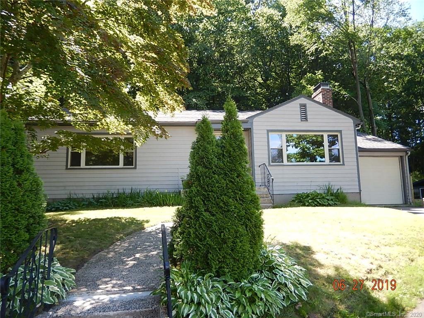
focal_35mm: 25
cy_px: 159
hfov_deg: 69.4
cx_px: 212
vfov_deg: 54.9
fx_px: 306
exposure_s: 1/200
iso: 125
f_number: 3.4
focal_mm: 4.5
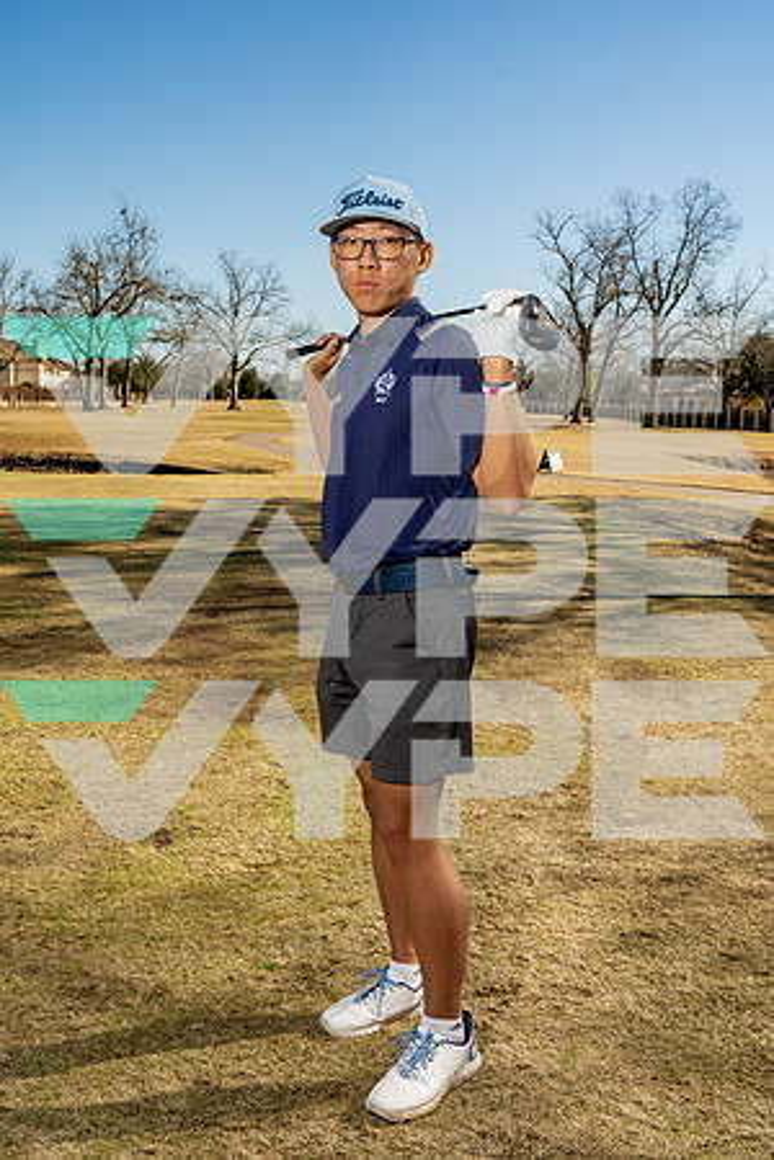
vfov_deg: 54.4
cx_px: 387
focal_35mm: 35
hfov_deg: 37.9
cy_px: 580
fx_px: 1129
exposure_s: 1/250
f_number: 9
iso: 200
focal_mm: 35
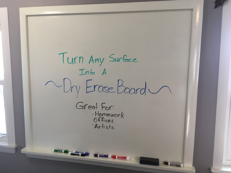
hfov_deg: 61.7
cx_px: 116
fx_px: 194
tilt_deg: -7.3
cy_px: 86
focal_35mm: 29
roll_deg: +0.4
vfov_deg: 48.2
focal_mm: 4.15
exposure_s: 1/30
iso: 32
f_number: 2.2
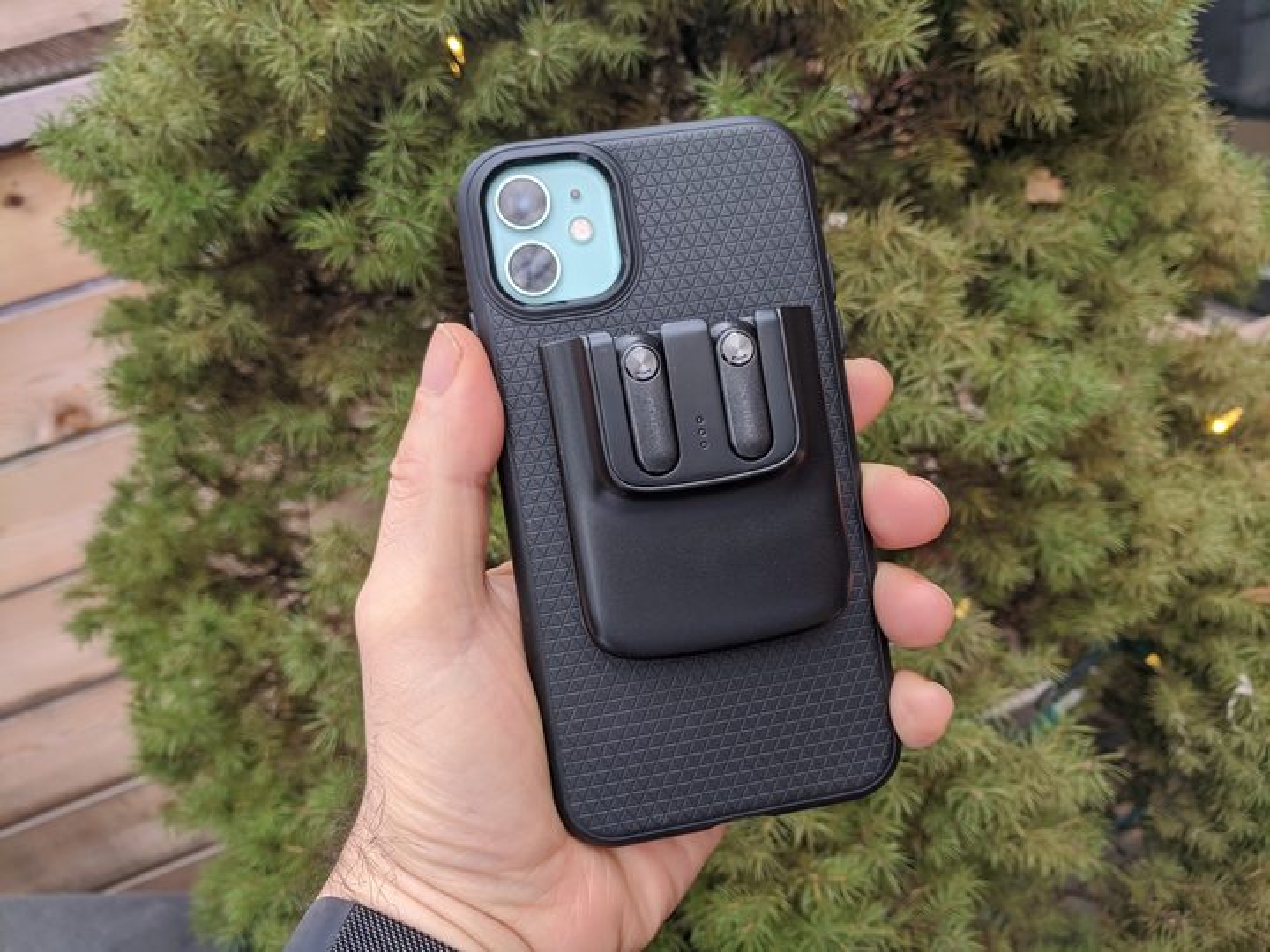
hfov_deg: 67.3
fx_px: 954
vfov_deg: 53.1
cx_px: 635
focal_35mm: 26
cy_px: 476
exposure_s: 1/120
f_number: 2
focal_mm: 4.67
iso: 72
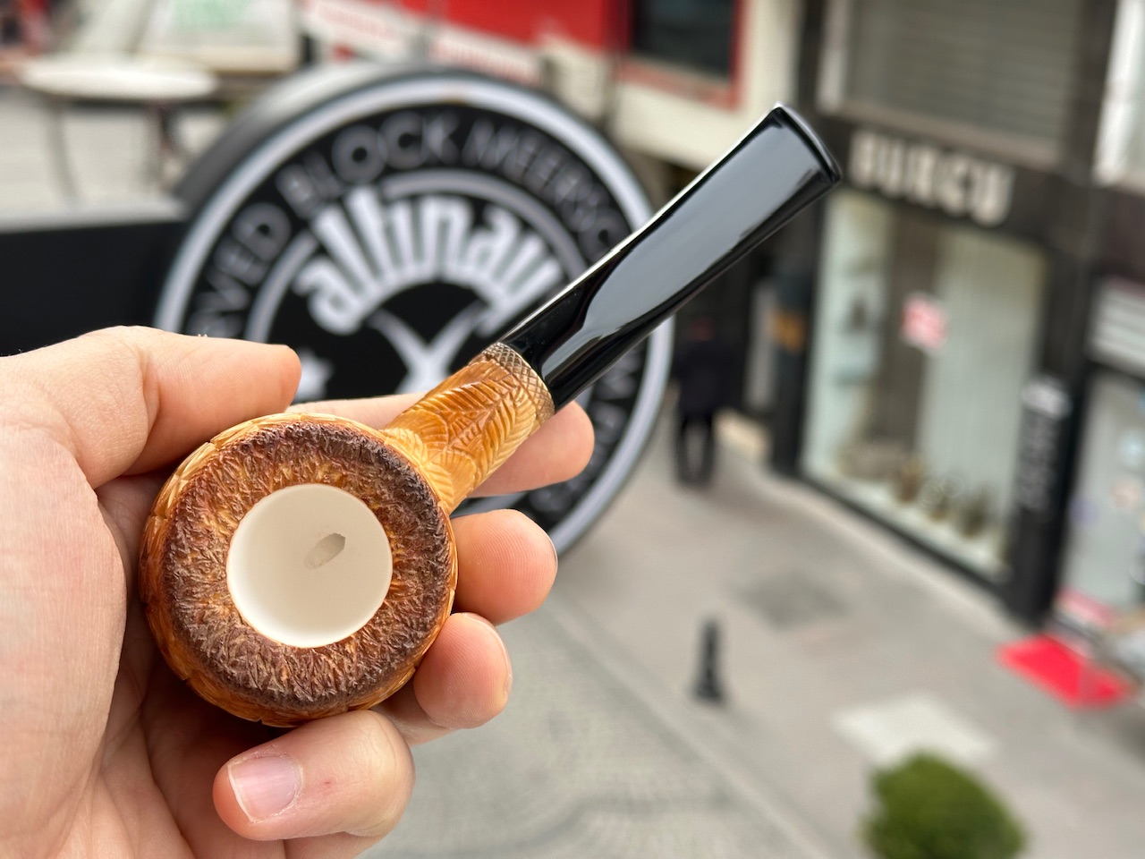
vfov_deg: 30.3
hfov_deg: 39.7
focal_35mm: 48
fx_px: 1588
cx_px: 572
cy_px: 430
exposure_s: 1/417
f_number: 1.78
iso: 64
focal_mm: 6.86
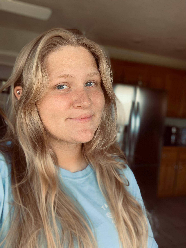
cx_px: 93
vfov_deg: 56.8
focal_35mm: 32
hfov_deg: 44.2
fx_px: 229
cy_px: 124
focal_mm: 2.87
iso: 64
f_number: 2.2
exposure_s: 1/107
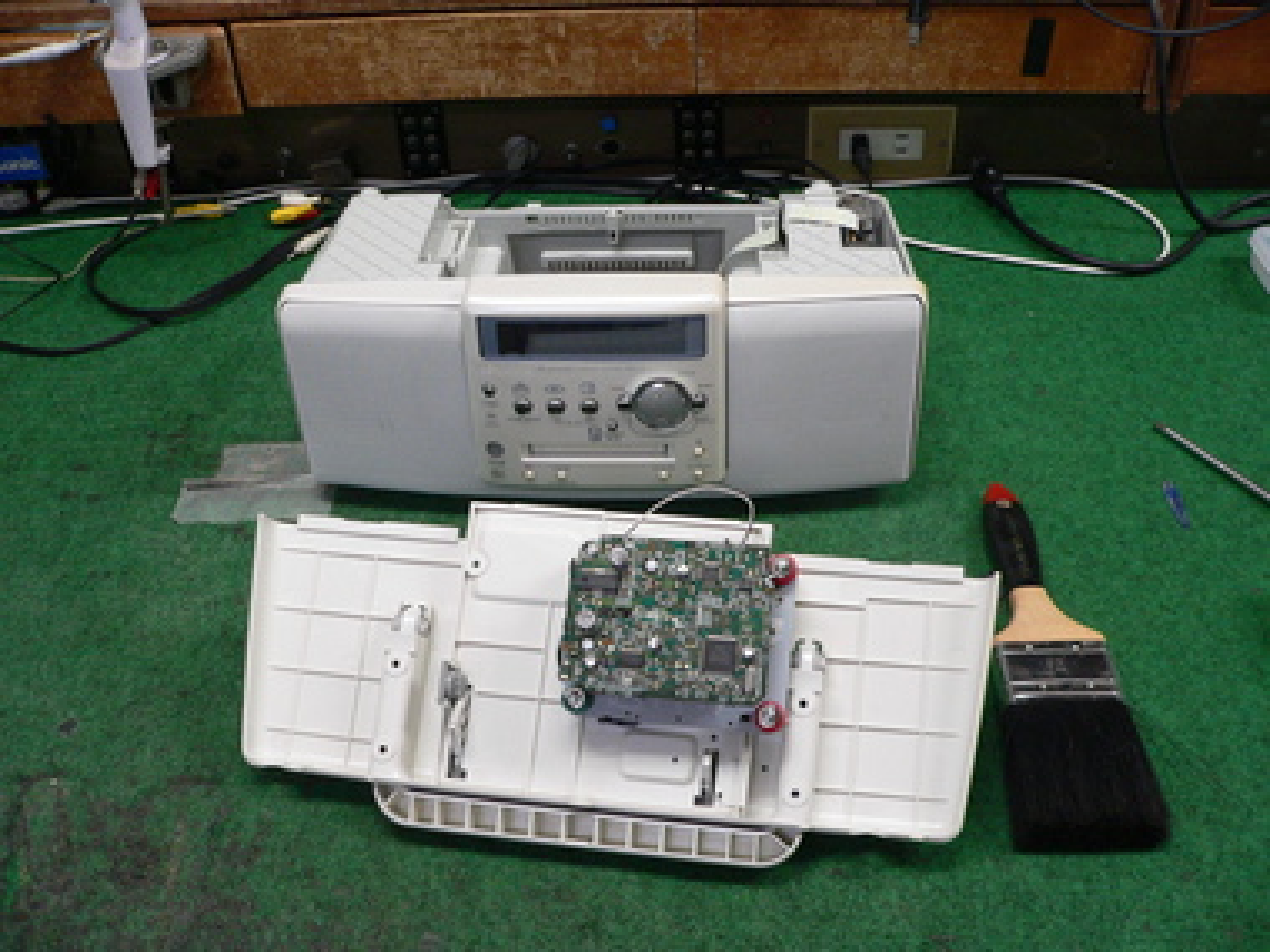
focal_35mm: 36
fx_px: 1321
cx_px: 635
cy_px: 476
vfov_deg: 39.7
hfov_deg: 51.4
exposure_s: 1/30
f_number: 2.8
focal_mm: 6
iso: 200
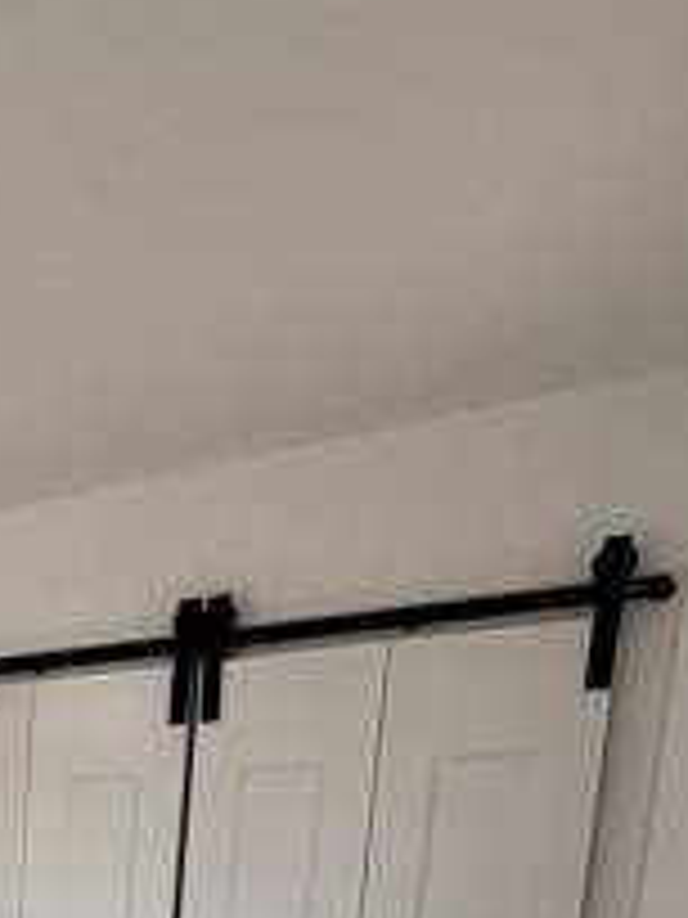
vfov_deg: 34.9
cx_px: -324
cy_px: 1080
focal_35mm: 44
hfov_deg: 25.4
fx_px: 1166
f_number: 2.2
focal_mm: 2.22
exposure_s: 1/121
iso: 64
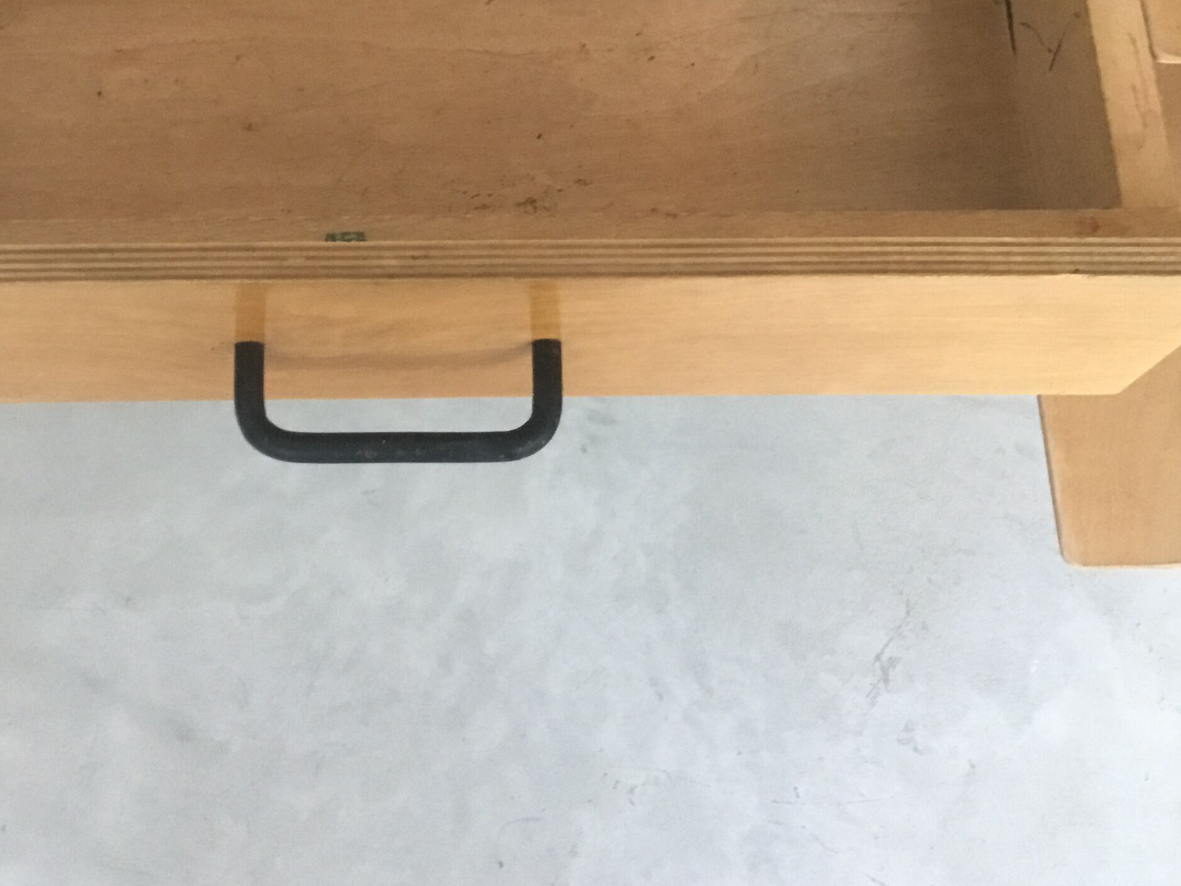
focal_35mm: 54
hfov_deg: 35.3
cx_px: 413
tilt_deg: -65.6
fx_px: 1842
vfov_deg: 26.6
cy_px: 184
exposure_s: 1/33
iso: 160
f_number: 2.4
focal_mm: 3.3
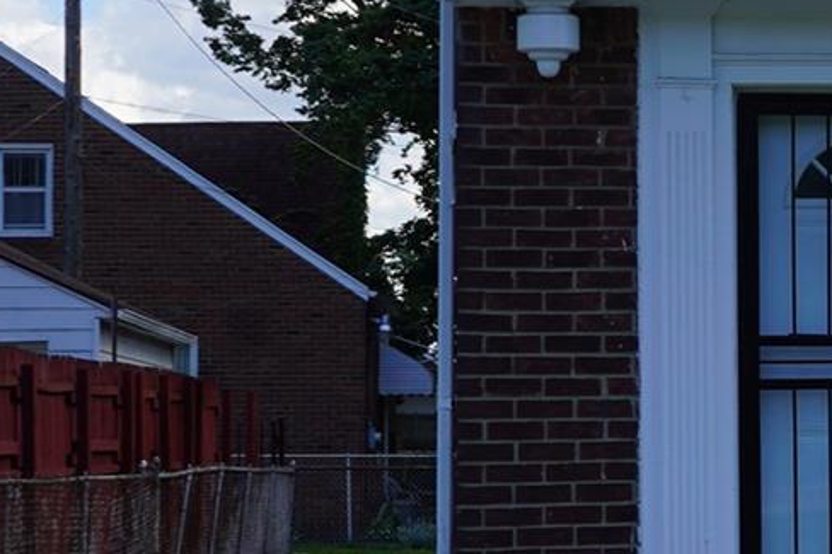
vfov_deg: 9.3
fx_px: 3396
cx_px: 1263
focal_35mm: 147
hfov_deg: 13.2
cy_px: 299
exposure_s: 1/250
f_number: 7.1
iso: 100
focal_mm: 35
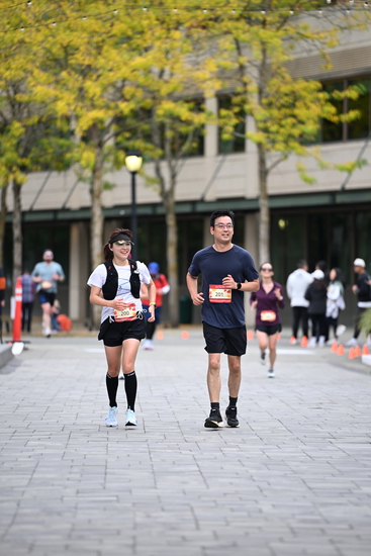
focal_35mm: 200
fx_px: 3089
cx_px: 186
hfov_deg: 6.9
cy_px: 278
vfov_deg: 10.3
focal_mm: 200
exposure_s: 1/2000
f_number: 2.8
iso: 640
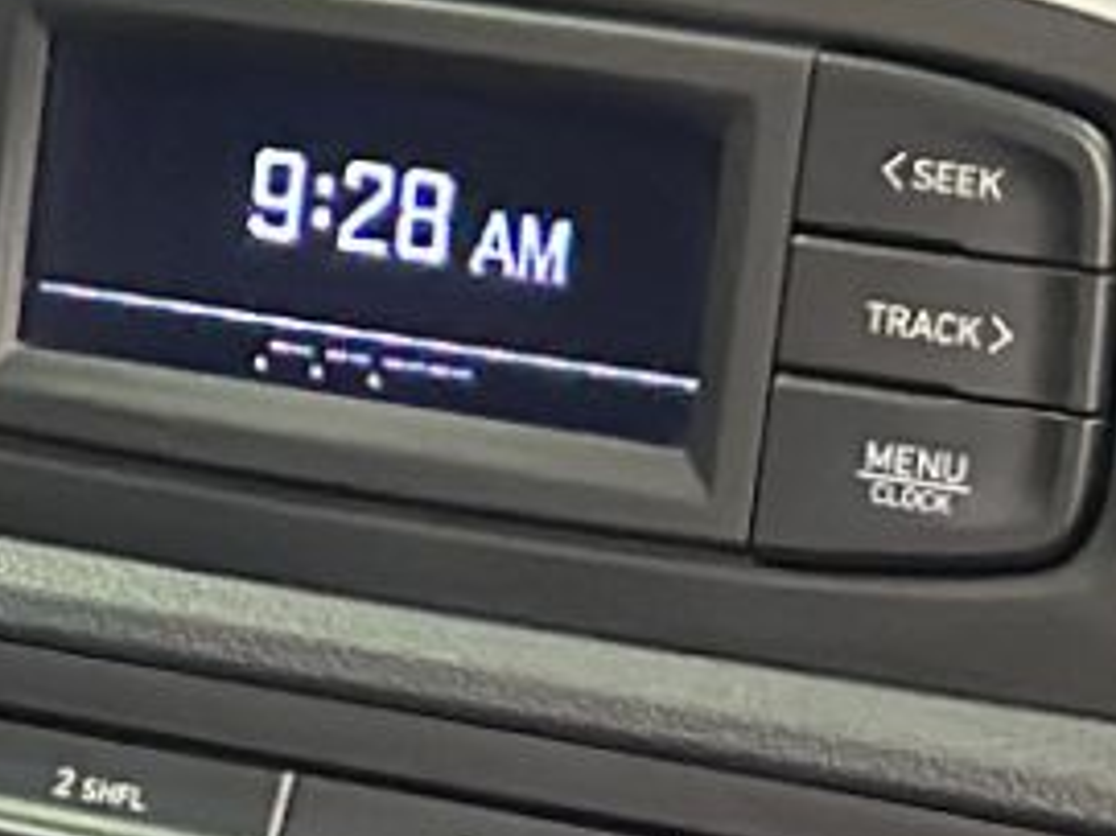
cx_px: -1886
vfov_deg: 4.3
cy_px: 1721
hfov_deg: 5.6
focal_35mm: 340
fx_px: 10957
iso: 640
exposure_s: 1/40
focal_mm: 6.86
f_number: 1.78
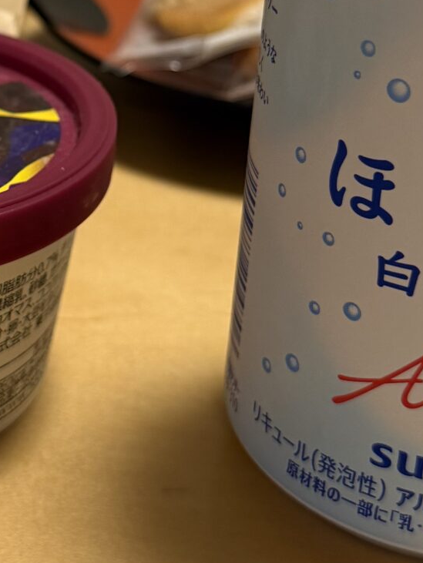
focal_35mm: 84
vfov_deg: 22.9
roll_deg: -3.1
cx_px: 126
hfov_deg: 17.5
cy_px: 106
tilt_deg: -24.9
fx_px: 1367
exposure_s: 1/60
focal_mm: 6.76
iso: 250
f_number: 1.78
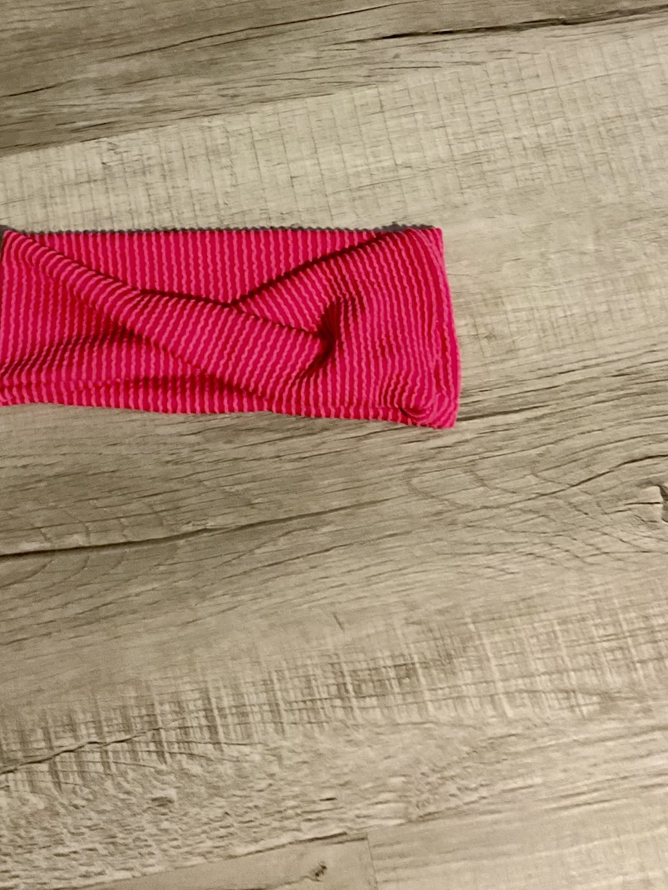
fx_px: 1080
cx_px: 242
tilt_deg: -72.9
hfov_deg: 34.1
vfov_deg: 44.1
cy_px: 289
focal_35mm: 42
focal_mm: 3
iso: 200
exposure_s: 1/60
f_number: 1.8
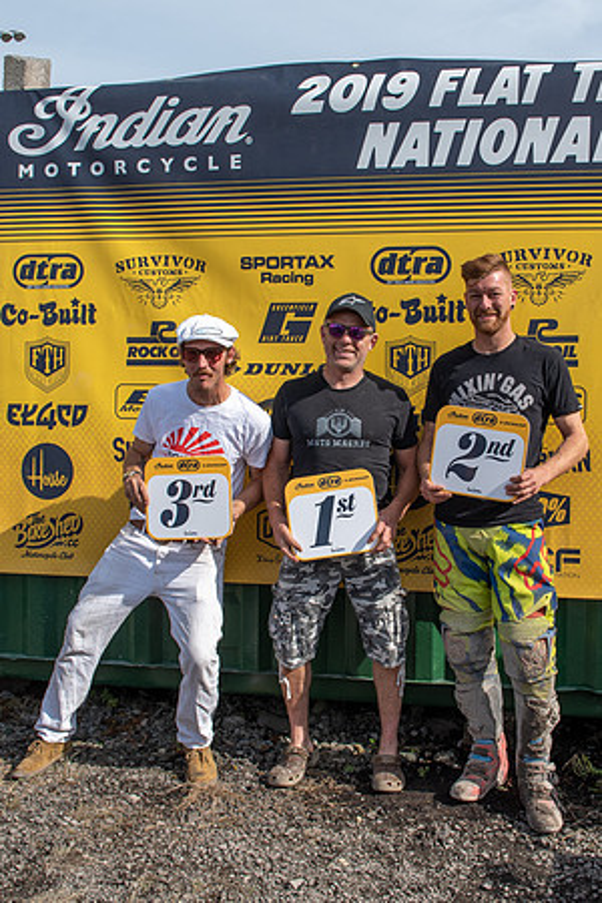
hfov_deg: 32.9
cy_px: 452
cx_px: 362
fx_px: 1015
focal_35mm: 40
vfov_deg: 47.9
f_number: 6.3
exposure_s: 1/400
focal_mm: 27
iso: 200
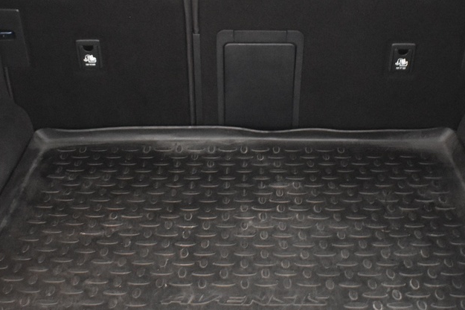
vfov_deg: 19.5
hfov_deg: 28.8
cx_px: 224
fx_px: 904
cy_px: 162
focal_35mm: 70
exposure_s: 1/15
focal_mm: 18
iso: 3200
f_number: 3.5
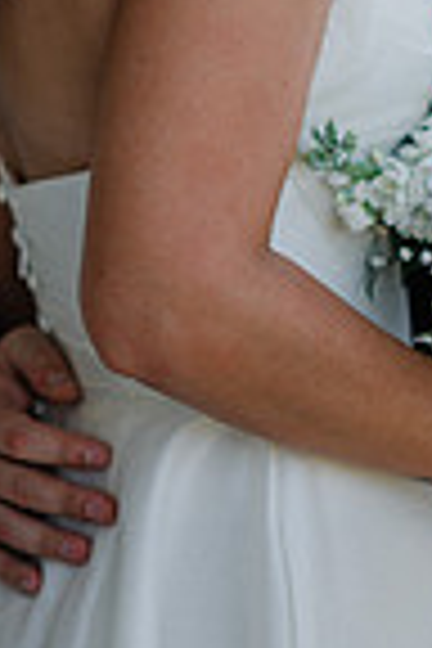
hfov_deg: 5.2
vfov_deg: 7.7
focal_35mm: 265
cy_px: -22
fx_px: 4770
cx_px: 306
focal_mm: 85
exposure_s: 1/1600
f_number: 2
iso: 320
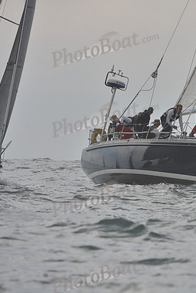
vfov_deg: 4.7
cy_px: 146
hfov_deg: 3.1
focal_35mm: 437
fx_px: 3565
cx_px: 199
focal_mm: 290
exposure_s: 1/800
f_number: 7.1
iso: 280
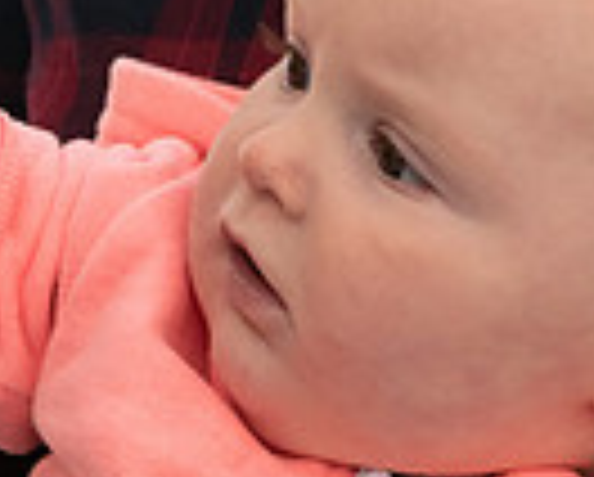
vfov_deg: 5.4
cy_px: 173
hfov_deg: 6.7
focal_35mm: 288
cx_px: 63
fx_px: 5071
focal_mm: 70
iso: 1000
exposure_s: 1/200
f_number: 8
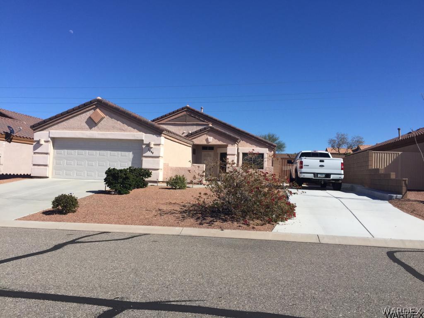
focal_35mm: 29
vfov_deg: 48.2
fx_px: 355
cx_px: 212
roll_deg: -2.6
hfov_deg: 61.7
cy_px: 159
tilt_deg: +2.8
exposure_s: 1/3300
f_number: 2.2
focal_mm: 4.15
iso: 32
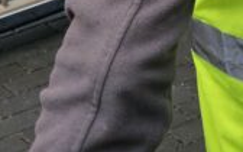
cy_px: -413
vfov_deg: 7.1
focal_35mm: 149
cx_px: 359
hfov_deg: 13.3
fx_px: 987
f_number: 1.7
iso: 10
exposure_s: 1/366
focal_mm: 6.3
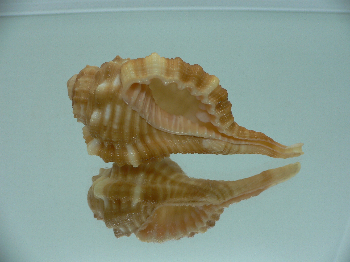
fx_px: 354
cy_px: 131
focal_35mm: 35
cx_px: 175
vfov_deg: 40.7
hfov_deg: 52.6
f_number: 2.8
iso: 80
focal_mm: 4.6
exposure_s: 1/60
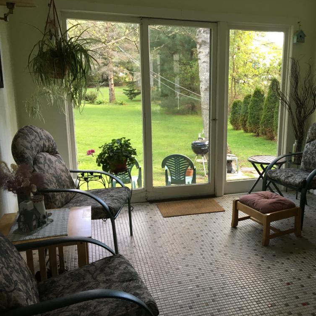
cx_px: 215
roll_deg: -1.2
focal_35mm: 35
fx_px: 361
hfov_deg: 46.4
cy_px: 159
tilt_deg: -11.7
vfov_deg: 47.2
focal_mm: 4.15
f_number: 2.2
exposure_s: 1/30
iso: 32
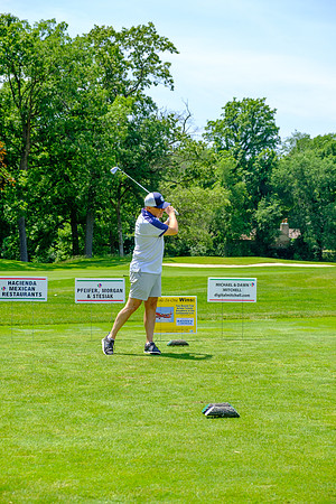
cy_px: 252
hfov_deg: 19.7
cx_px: 168
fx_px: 966
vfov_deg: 29.2
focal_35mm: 69
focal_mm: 46.3
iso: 200
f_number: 5
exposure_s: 1/500
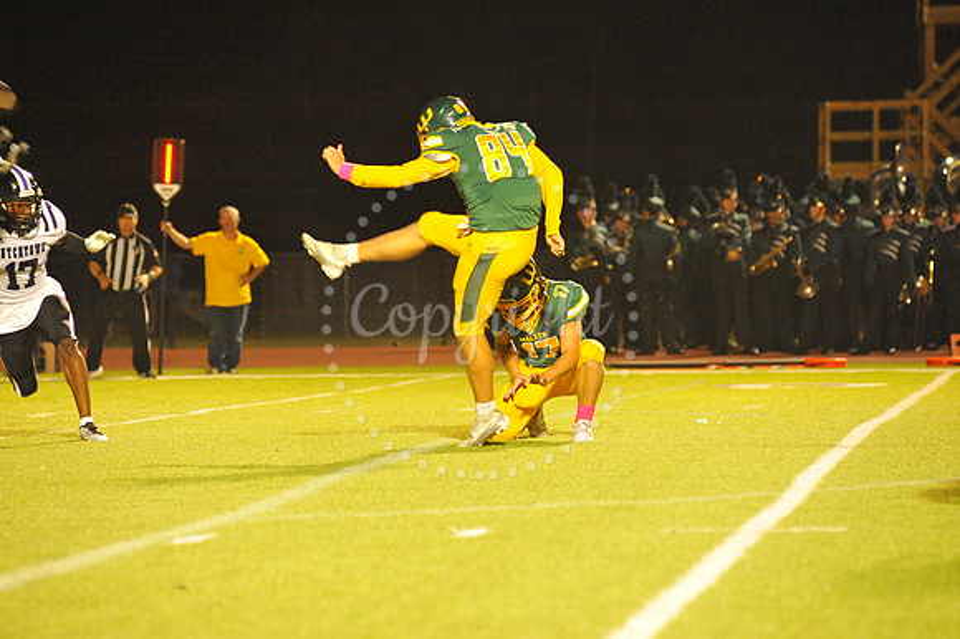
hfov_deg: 10.3
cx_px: 480
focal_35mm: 200
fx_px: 5330
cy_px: 320
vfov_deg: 6.9
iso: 6400
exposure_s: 1/200
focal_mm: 200
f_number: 5
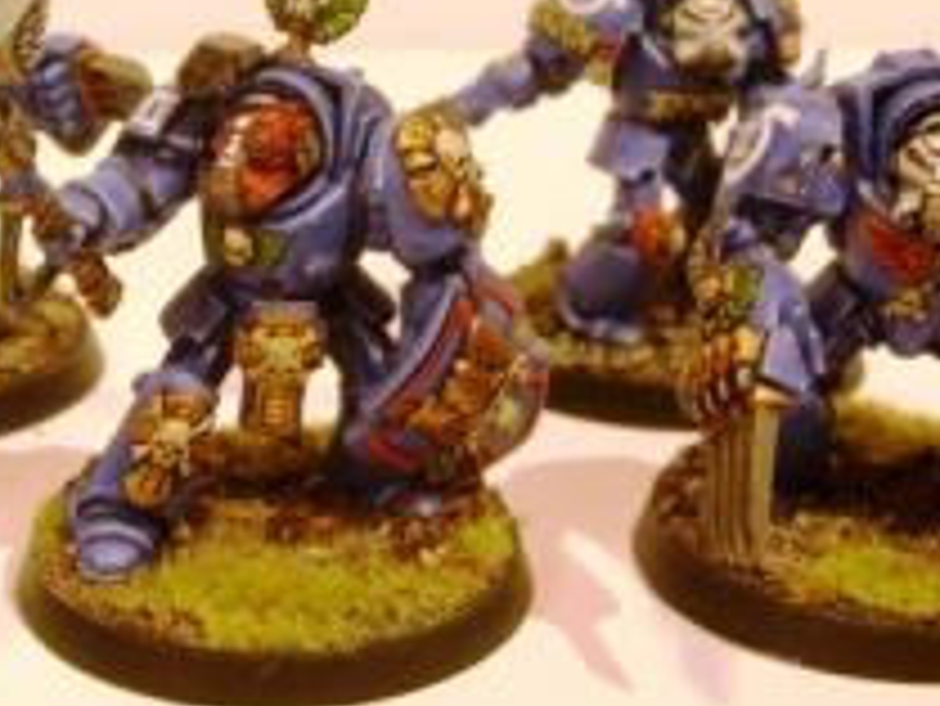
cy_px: 265
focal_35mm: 75
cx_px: 297
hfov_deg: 25.8
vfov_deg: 19.6
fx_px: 2038
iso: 100
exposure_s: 1/30
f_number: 2.8
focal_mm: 5.8
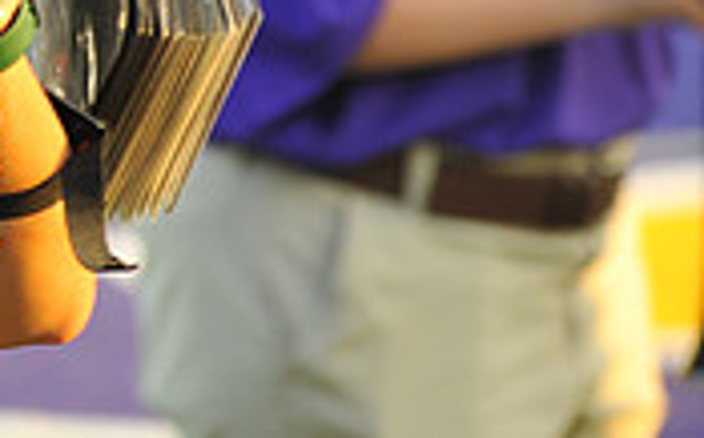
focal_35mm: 677
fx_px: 12977
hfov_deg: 3.1
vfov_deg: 1.9
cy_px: -245
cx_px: -455
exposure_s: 1/80
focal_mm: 200
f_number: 7.1
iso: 250
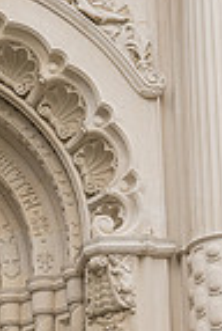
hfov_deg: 11.5
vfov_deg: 16.7
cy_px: 468
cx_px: -142
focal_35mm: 113
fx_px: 1040
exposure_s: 1/200
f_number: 7.1
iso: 200
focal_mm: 24
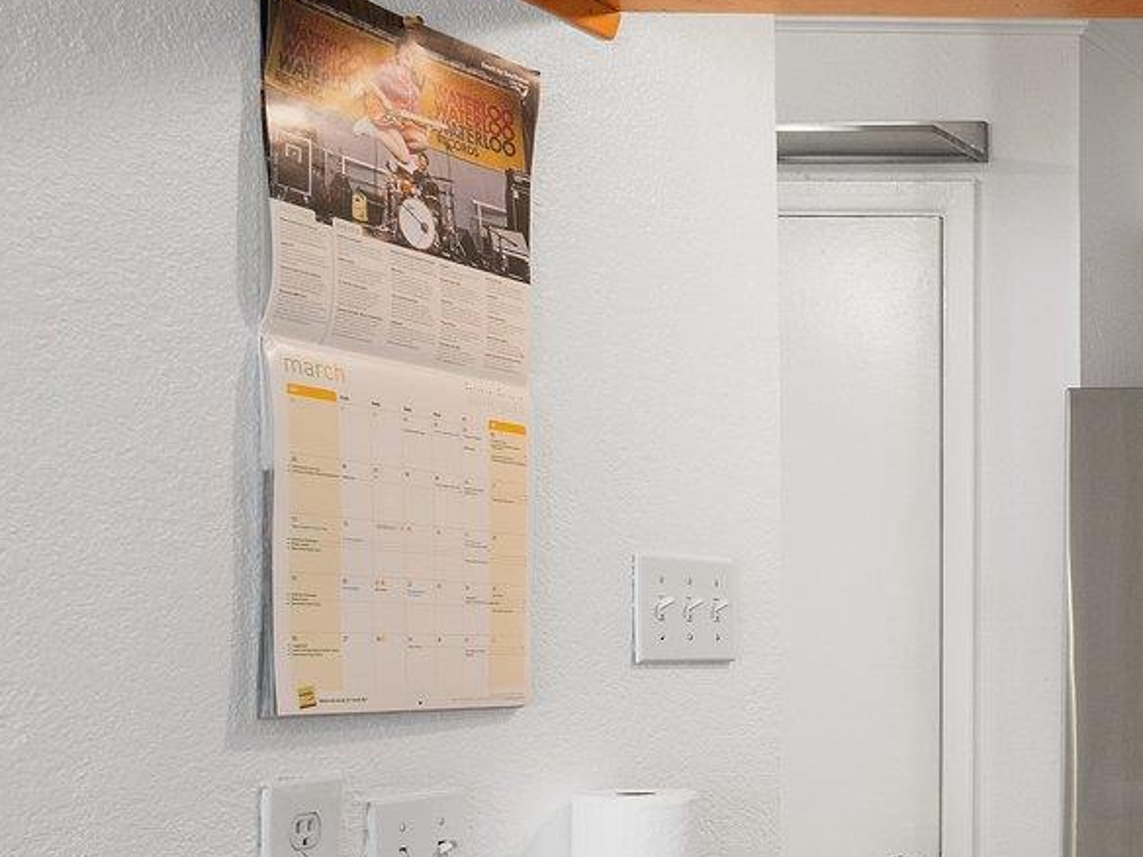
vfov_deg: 26.3
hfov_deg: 24.6
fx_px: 1783
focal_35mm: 54
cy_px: 745
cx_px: 1840
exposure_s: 1/6
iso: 800
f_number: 9
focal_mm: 16
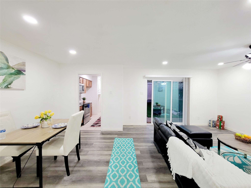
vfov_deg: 89.9
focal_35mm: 13
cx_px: 126
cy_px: 94
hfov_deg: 106.2
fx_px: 94
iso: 200
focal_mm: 2.2
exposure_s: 1/60.2
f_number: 2.2
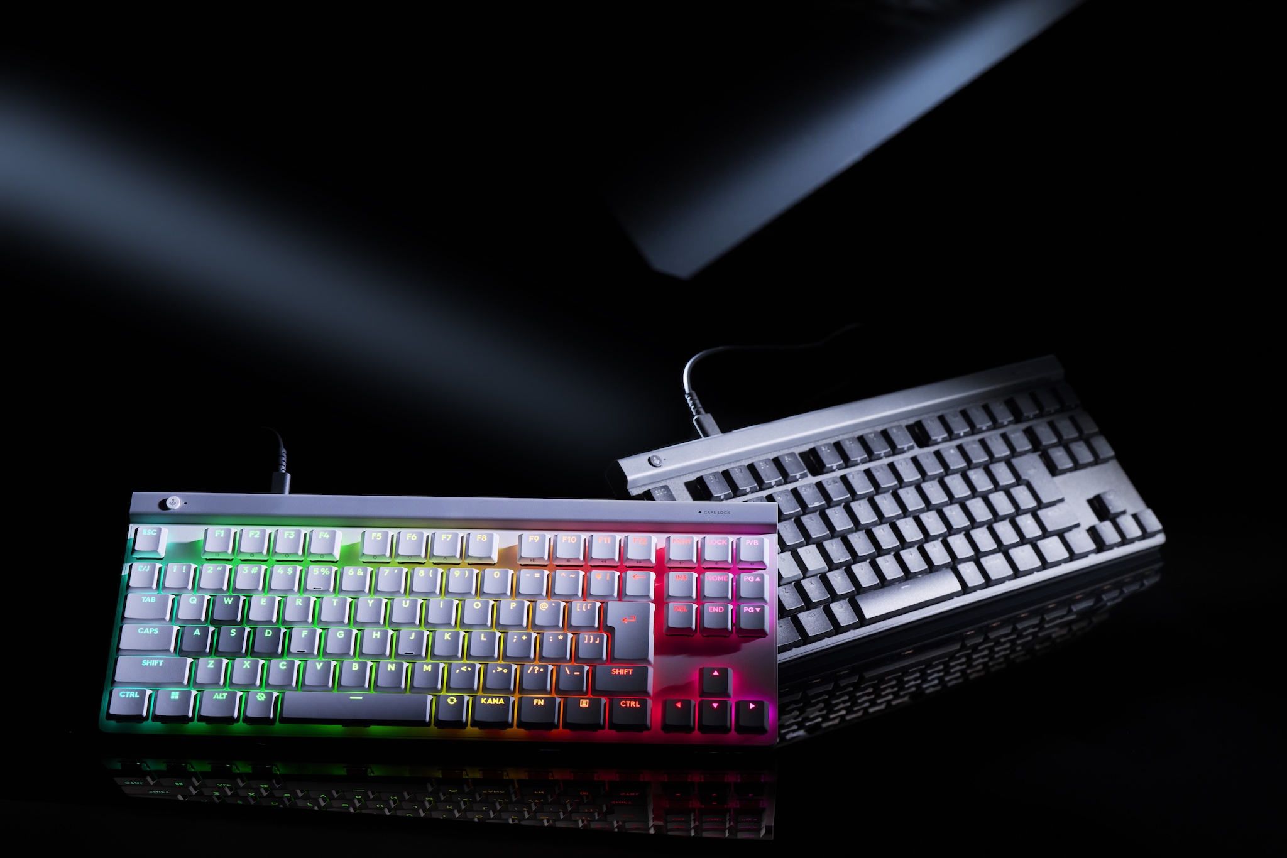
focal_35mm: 70
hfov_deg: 28.8
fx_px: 2503
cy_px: 429
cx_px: 644
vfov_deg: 19.5
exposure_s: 1/60
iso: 640
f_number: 6.3
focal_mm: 70
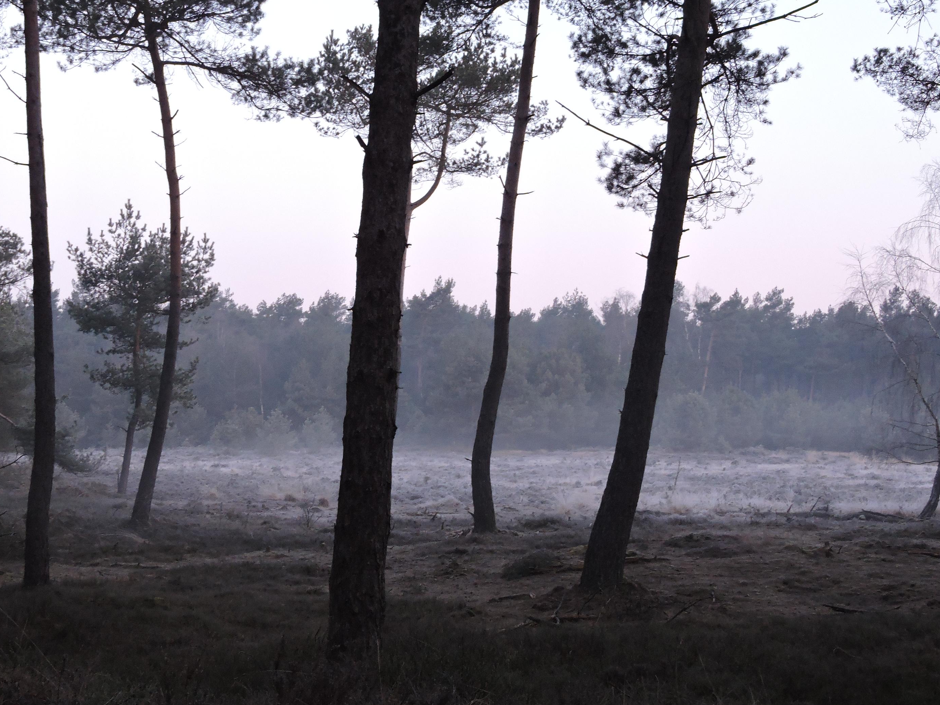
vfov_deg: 22.9
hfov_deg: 30.2
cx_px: 431
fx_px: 1738
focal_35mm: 64
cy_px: 355
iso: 400
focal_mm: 9.9
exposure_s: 1/25
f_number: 4
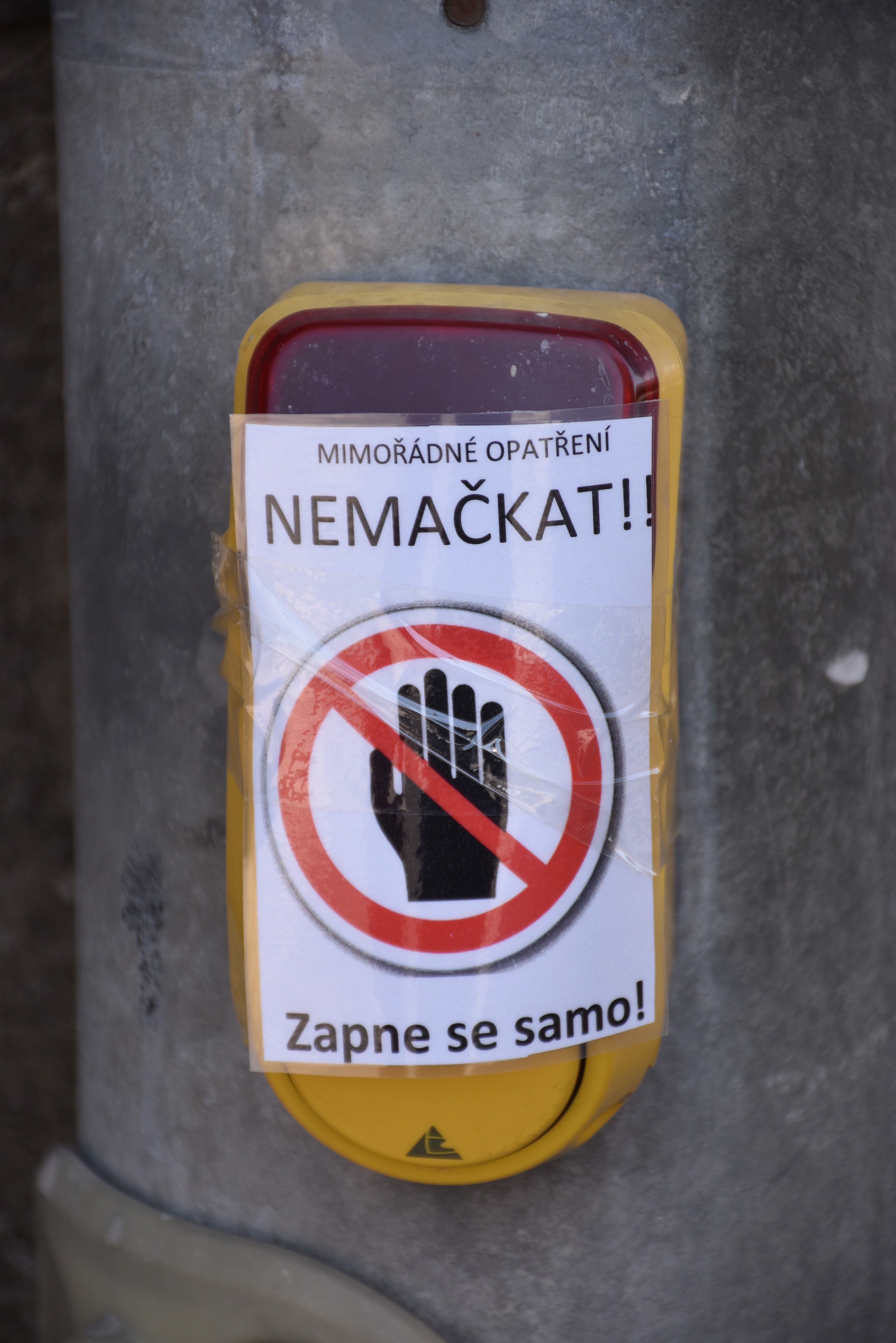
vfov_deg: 9.8
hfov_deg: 6.5
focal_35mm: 210
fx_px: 7839
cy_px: 672
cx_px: 448
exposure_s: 1/500
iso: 360
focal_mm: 140
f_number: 5.6
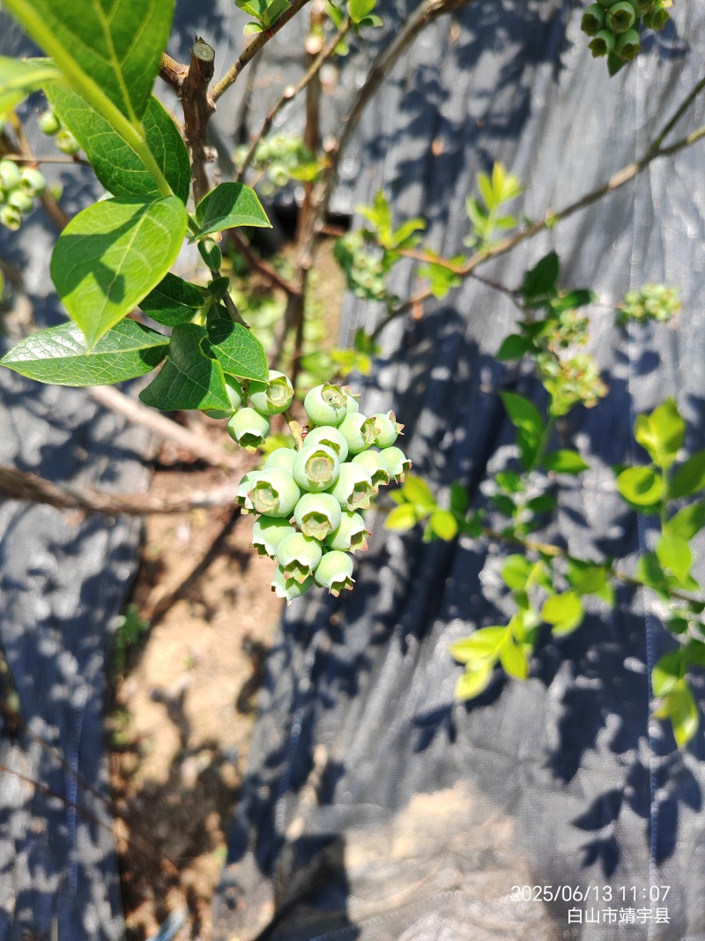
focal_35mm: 23
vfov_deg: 73.9
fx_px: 625
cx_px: 352
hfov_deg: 58.9
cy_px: 470
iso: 50
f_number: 1.8
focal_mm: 5.25
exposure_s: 1/320
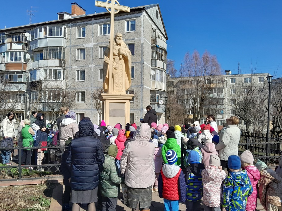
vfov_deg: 48.2
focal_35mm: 29
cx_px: 134
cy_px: 108
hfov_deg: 61.6
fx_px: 236
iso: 40
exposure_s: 1/786
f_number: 1.8
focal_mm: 3.98
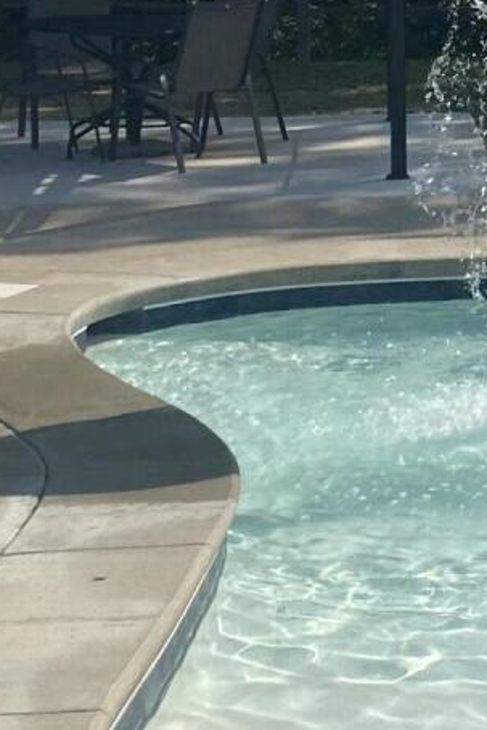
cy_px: -88
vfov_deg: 16.6
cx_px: 788
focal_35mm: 119
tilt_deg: -0.5
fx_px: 2413
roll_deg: -0.2
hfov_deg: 11.0
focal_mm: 4.25
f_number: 1.8
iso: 32
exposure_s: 1/3846
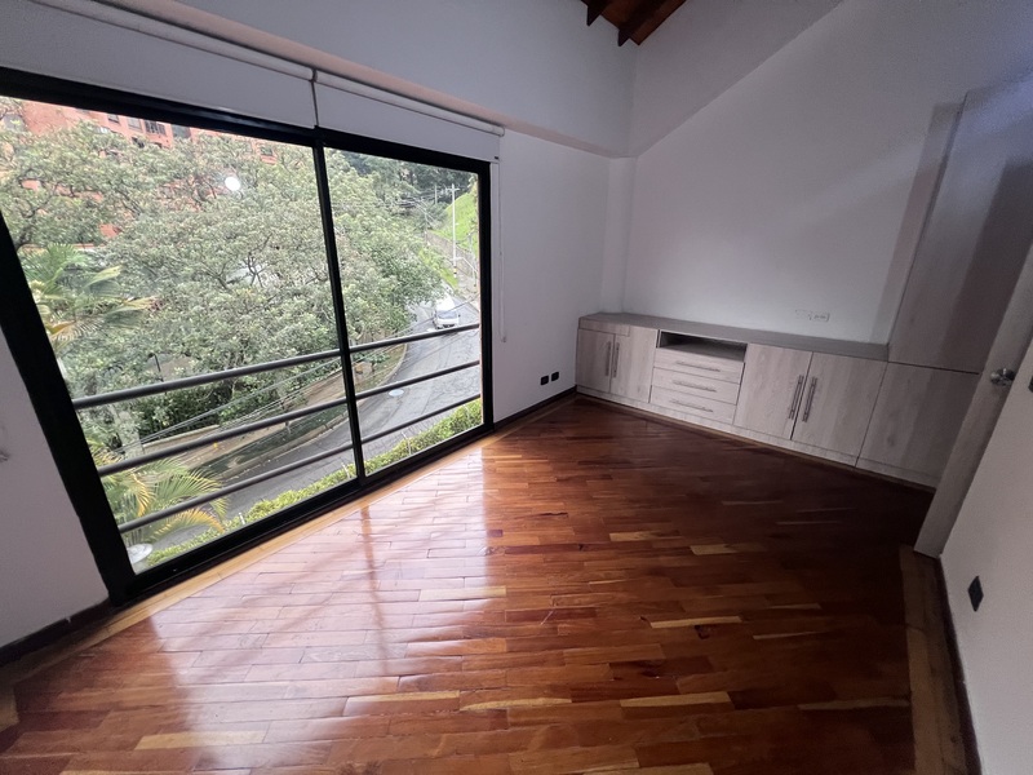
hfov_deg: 106.2
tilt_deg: -19.5
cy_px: 388
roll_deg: +0.5
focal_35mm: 13
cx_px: 516
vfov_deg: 89.9
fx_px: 388
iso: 200
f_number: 1.8
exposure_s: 1/99
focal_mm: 1.57
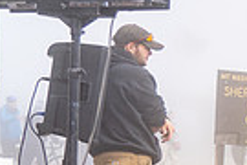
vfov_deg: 10.5
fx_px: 885
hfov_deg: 13.3
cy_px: 173
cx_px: 521
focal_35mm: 129
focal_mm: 30
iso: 100
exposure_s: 1/1000
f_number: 4
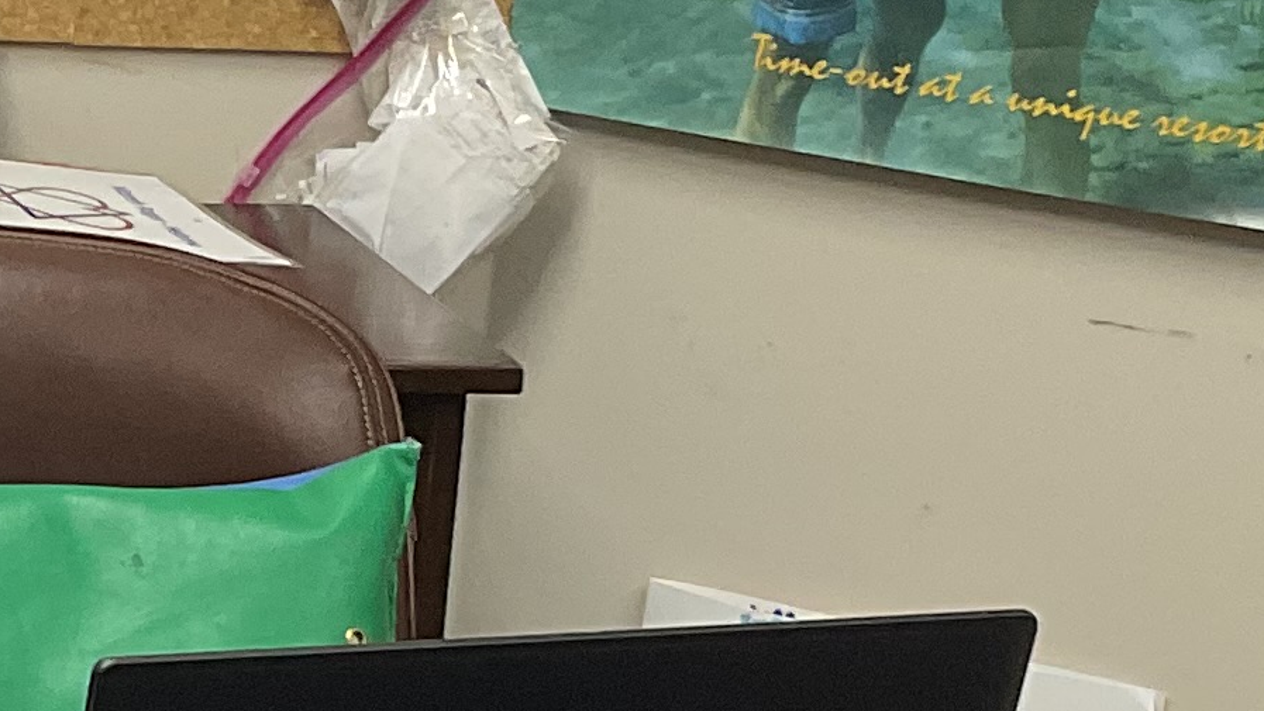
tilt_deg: -16.9
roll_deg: -4.6
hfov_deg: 14.8
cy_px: 563
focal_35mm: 142
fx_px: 4760
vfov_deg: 8.5
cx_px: -94
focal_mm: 3
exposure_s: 1/60
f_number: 1.8
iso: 50
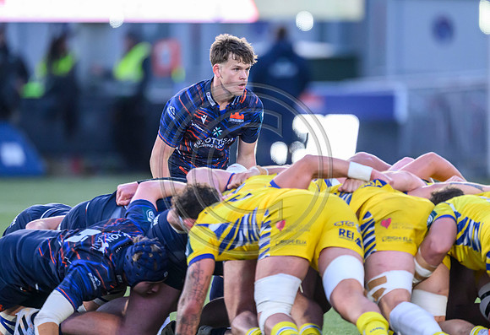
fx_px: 9703
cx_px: 249
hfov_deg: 2.9
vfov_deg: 2.0
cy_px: 128
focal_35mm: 707
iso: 5000
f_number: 4
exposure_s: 1/1000
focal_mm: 560
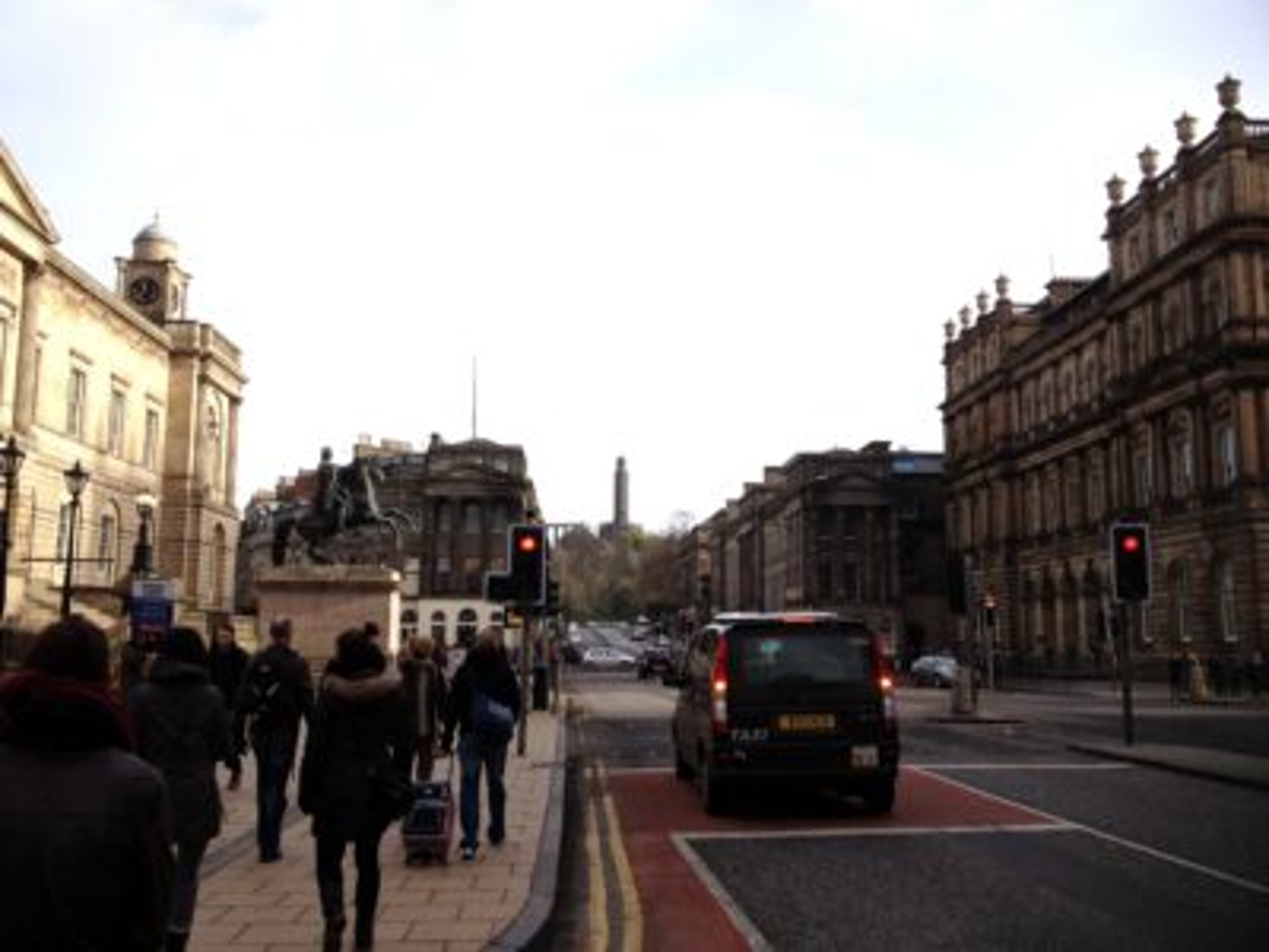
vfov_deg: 40.7
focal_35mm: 35
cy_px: 476
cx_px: 634
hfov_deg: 52.6
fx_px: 1283
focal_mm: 4.28
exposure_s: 1/836
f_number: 2.4
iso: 50
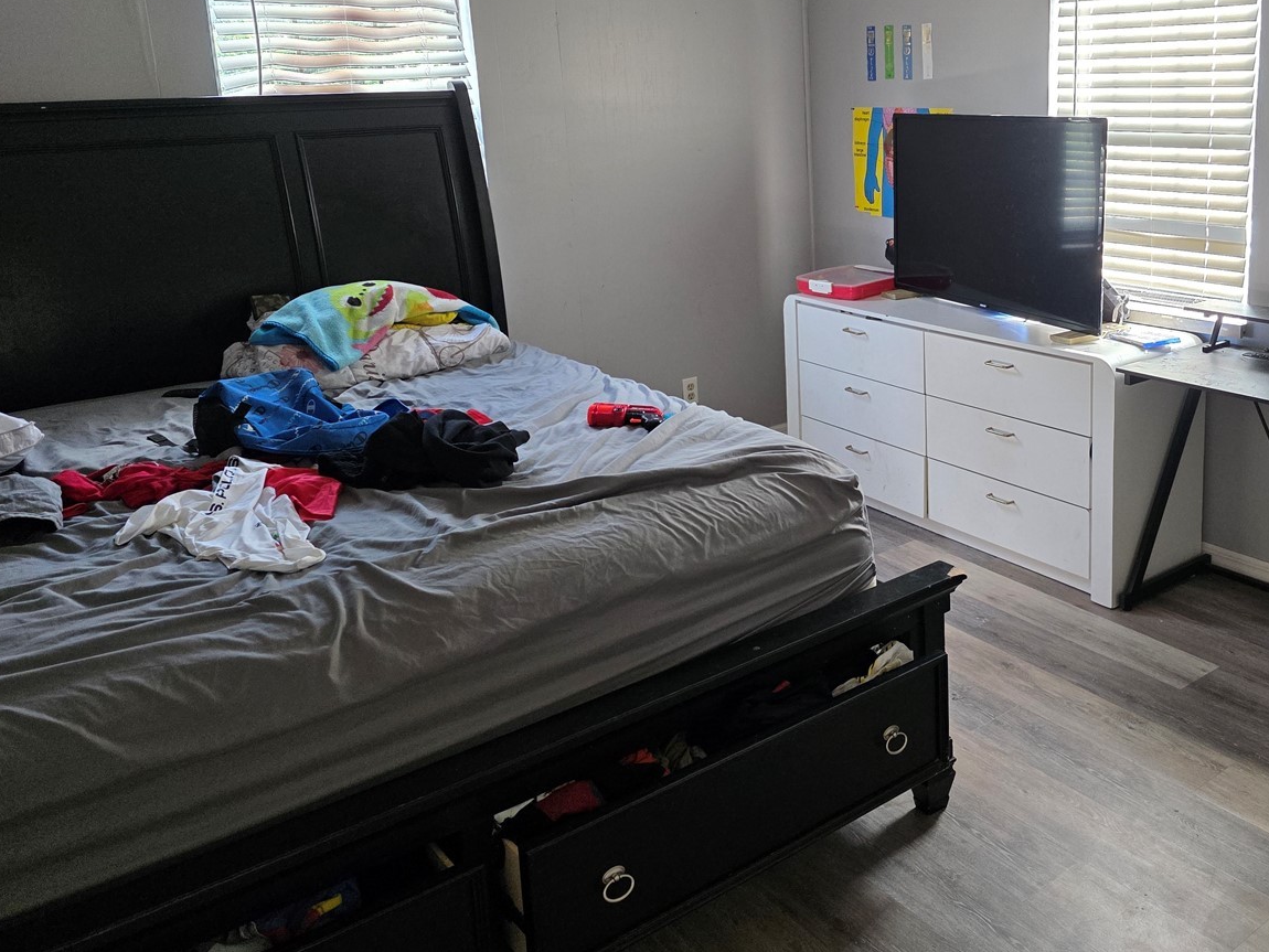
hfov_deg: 55.3
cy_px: 310
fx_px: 1173
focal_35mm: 32
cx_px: 870
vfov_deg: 43.5
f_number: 1.7
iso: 250
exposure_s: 1/120
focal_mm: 6.3
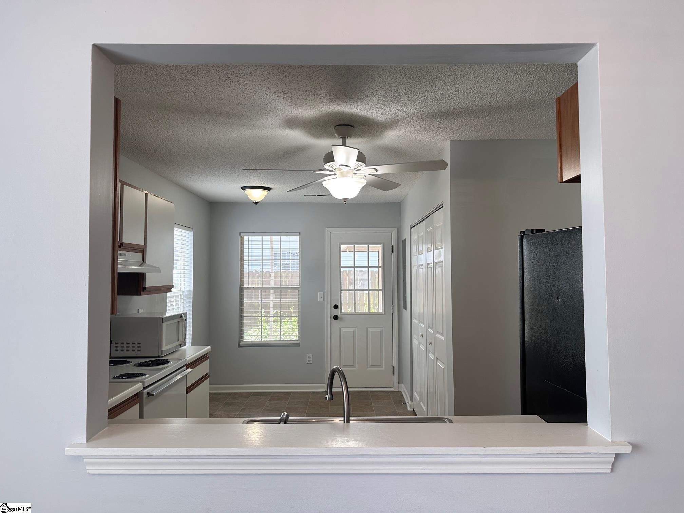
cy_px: 256
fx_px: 474
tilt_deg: +1.3
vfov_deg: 56.8
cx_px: 342
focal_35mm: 24
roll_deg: -0.1
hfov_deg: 71.6
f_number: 1.78
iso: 100
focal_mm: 6.86
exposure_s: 1/120
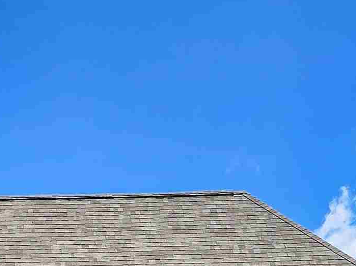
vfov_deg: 12.2
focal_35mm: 103
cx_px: -48
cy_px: 577
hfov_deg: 18.3
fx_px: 1059
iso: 10
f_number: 1.7
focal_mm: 6.3
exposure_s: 1/1400
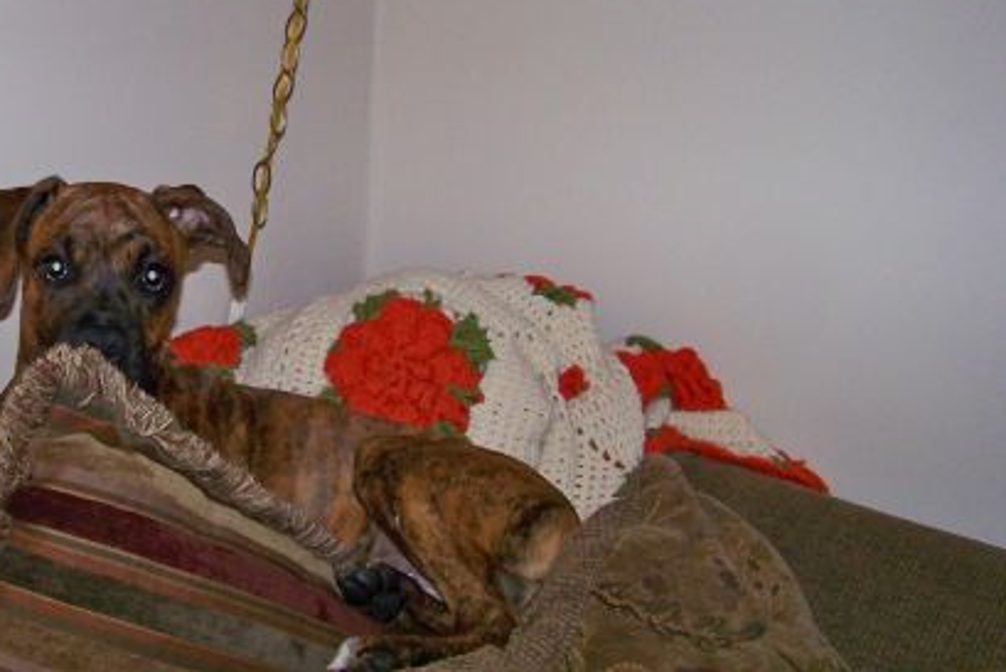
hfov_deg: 33.8
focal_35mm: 57
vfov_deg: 23.8
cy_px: 278
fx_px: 1593
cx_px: 180
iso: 200
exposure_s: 1/30
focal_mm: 5.85
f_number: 2.8
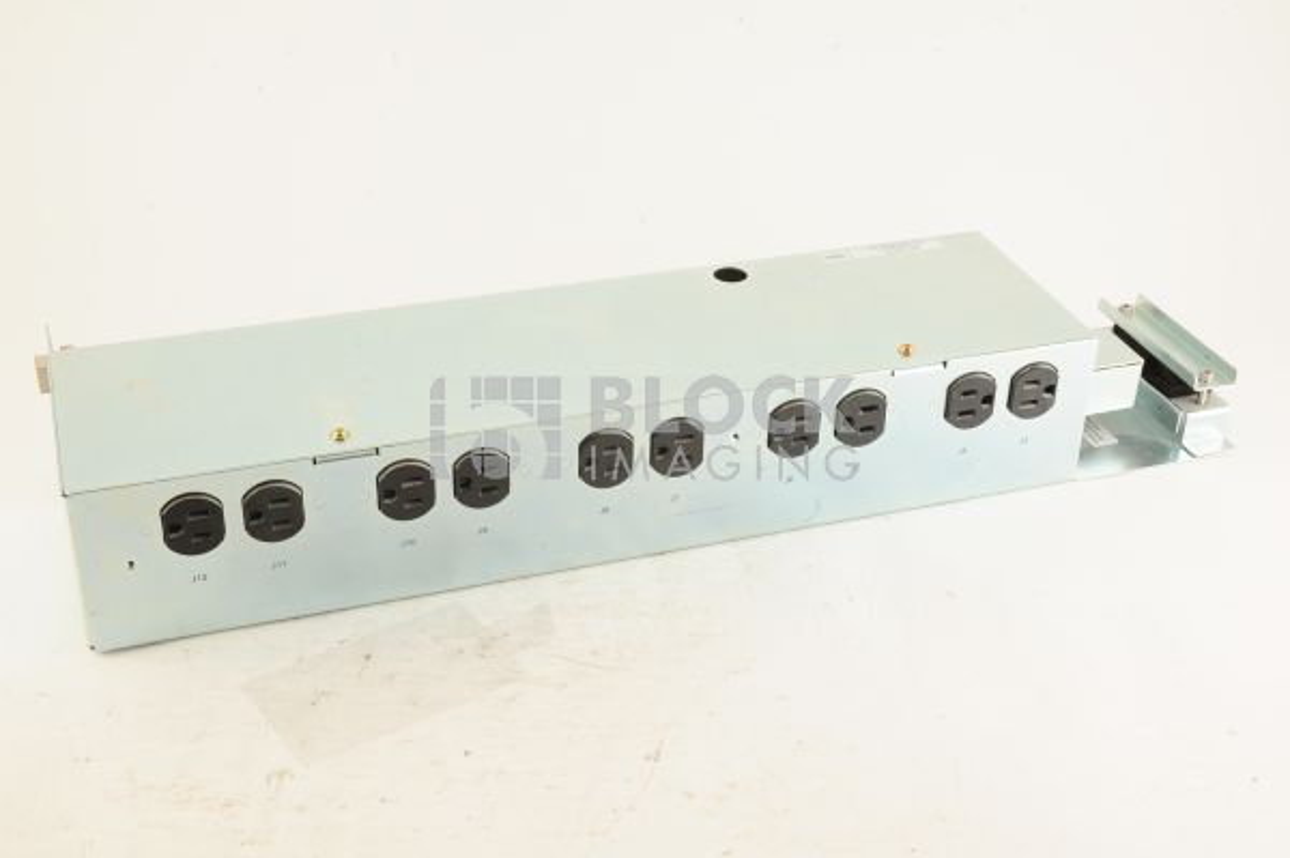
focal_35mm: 50
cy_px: 429
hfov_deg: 39.6
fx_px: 1790
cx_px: 645
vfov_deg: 26.9
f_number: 14
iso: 1600
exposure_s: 1/200
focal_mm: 50
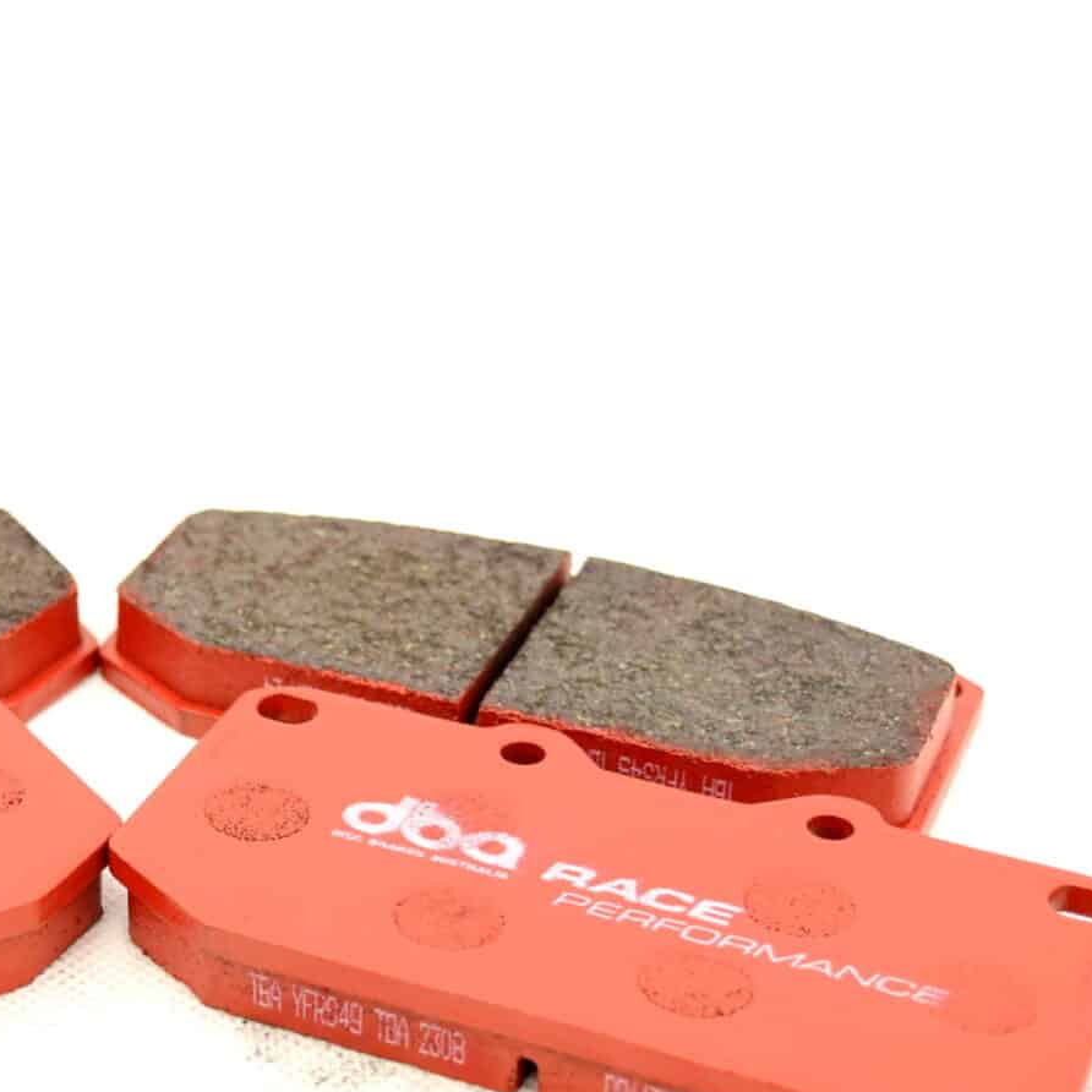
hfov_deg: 19.4
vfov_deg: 19.7
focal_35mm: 88
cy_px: 726
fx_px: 3141
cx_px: 108
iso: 400
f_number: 5
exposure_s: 1/100
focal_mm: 30
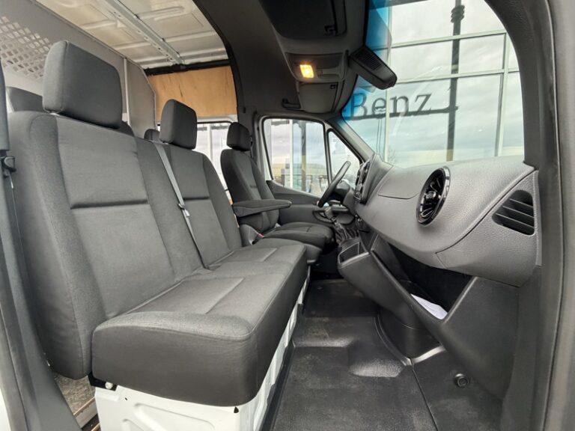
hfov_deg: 102.1
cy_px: 216
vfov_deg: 85.7
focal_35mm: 14
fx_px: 233
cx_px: 288
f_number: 2.2
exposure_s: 1/109
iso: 320
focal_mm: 2.22
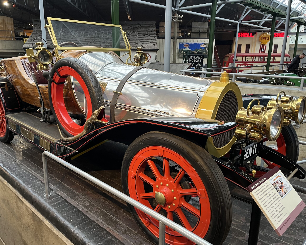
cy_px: 121
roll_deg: -0.4
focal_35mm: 28
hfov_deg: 62.2
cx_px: 144
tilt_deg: -15.3
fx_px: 254
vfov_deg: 51.5
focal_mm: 5.1
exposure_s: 1/50
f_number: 1.6
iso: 80
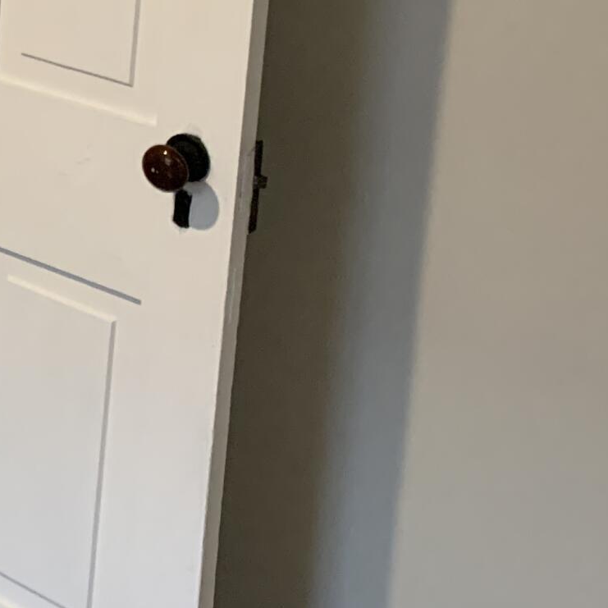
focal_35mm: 93
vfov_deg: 17.5
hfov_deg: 15.4
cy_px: -181
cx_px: -560
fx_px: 1848
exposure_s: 1/60
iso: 320
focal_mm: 4.25
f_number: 1.8
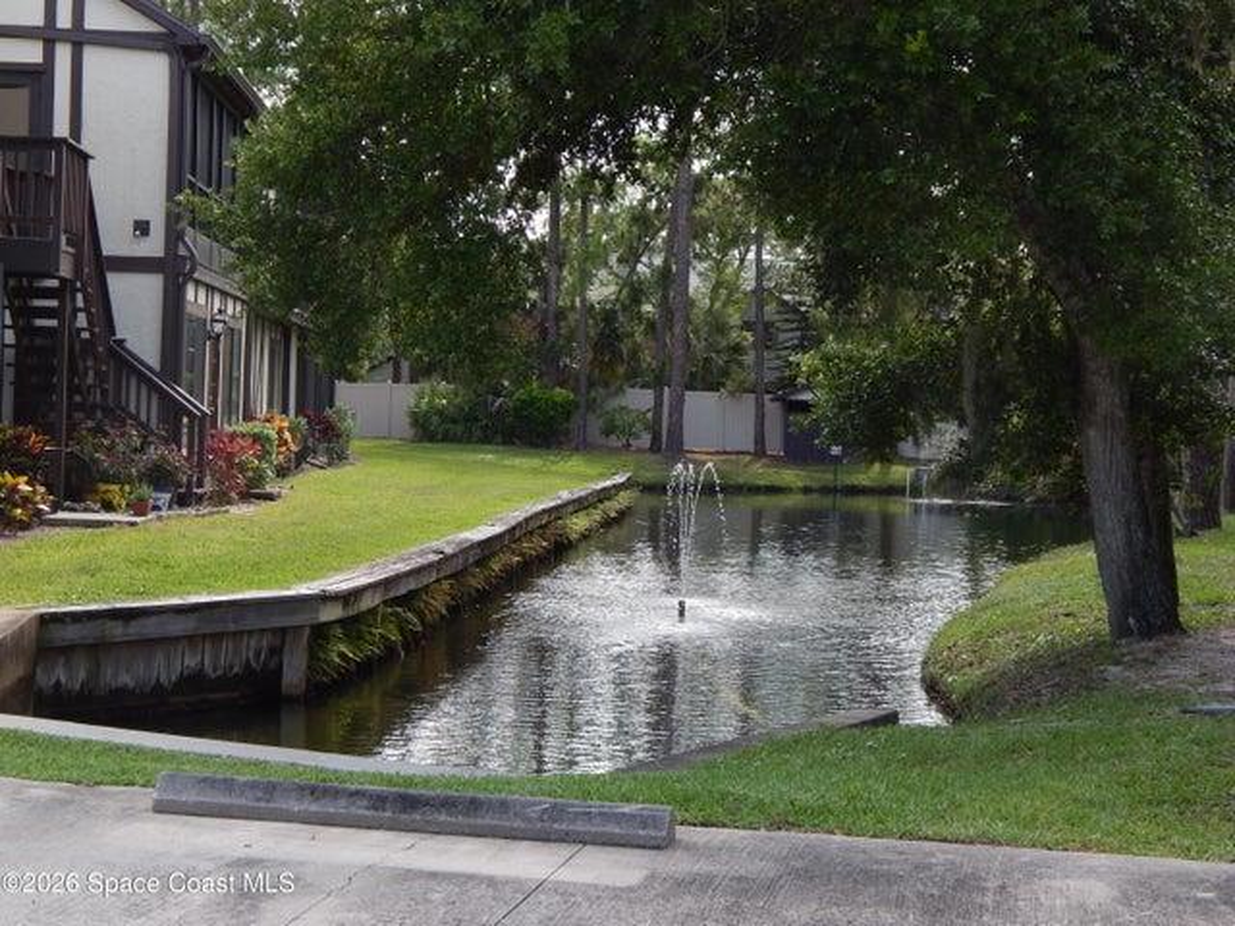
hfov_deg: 31.7
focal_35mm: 61
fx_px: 2176
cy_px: 463
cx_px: 618
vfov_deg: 24.0
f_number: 4
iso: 125
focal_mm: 10.9
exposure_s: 1/250
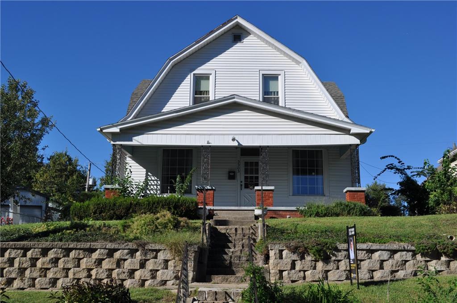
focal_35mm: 39
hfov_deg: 49.6
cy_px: 152
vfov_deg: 34.1
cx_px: 228
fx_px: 494
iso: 200
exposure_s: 1/400
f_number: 10
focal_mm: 26
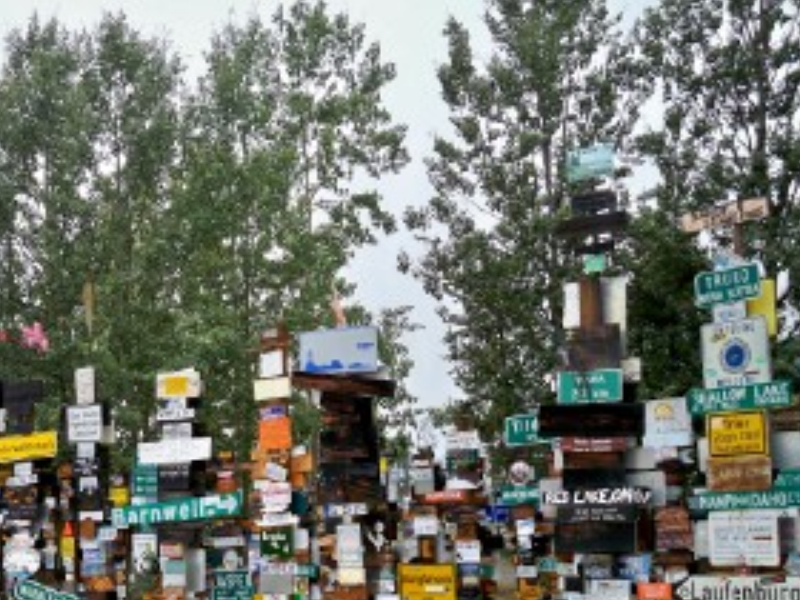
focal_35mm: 50
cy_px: 377
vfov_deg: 29.0
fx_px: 1156
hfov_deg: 37.6
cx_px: 237
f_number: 3.1
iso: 80
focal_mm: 6.3
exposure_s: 1/250
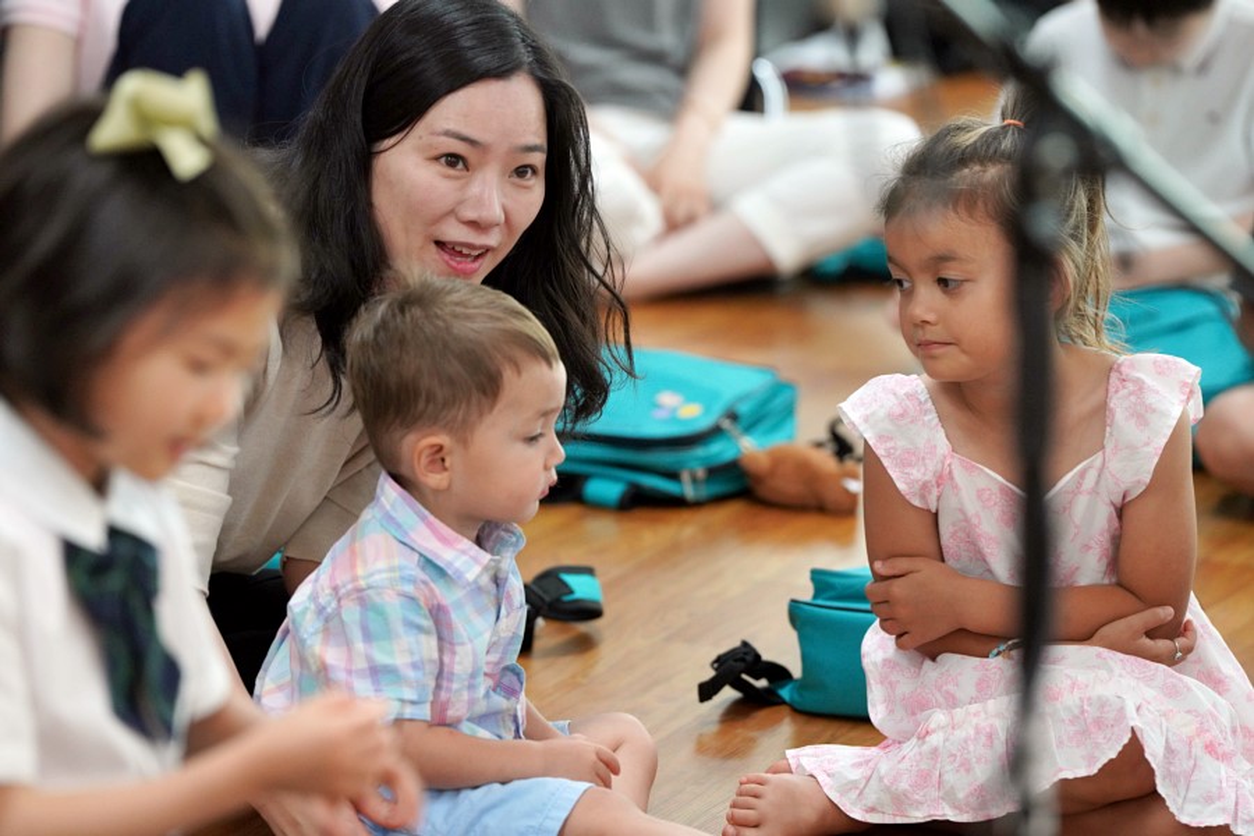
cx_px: 627
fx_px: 6966
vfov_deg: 6.9
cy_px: 418
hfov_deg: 10.3
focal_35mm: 200
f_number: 4
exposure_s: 1/250
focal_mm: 200
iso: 3200
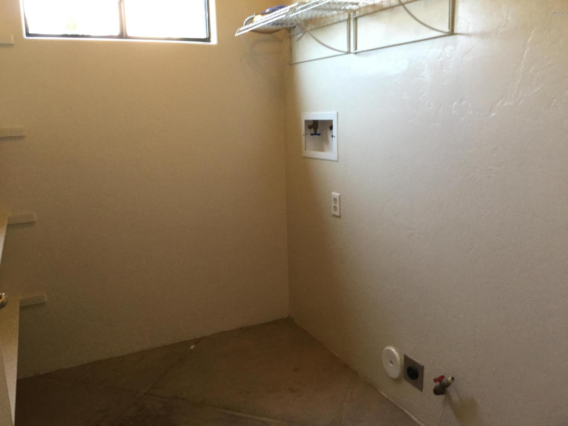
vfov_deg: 45.4
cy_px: 213
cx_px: 284
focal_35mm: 31
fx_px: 509
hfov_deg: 58.4
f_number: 2.4
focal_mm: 3.3
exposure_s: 1/30
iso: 125
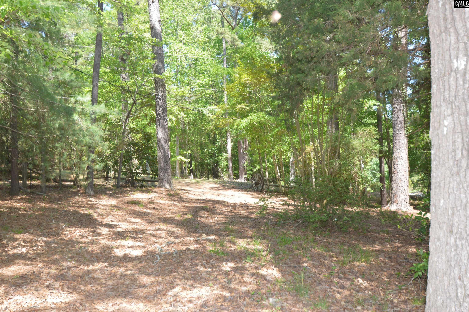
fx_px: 410
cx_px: 234
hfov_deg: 59.5
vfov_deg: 41.6
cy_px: 156
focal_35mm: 32
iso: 200
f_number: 4.5
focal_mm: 21
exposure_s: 1/125
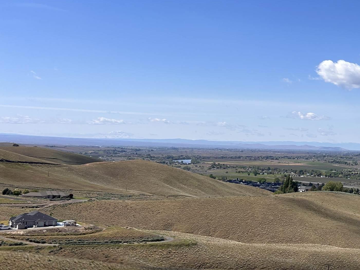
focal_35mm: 57
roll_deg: -0.7
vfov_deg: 25.7
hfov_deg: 30.5
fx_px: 593
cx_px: 386
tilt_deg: +0.4
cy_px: 131
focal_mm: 5.7
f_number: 1.5
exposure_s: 1/5587
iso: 50
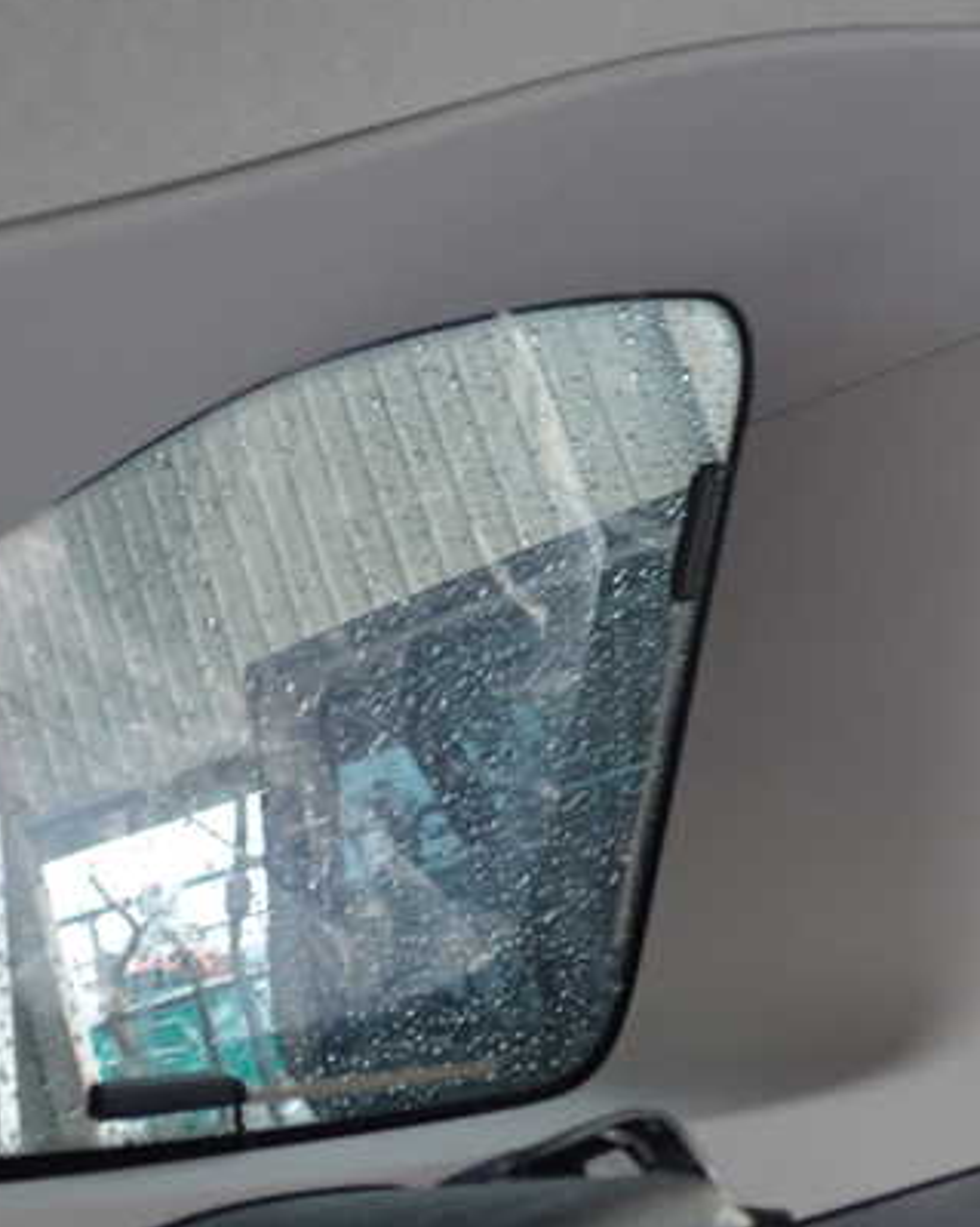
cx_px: 184
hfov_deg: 33.1
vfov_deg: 42.0
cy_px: 670
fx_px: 1596
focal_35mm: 44
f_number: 2.3
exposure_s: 1/30
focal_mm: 5.4
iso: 400
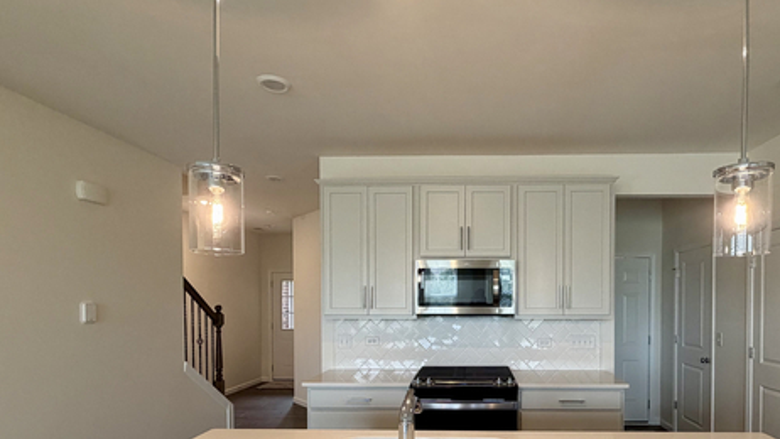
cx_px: 467
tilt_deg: -1.3
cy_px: 309
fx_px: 455
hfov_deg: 80.3
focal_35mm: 22
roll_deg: -0.1
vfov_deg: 50.1
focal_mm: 2.22
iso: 250
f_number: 2.2
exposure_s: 1/120
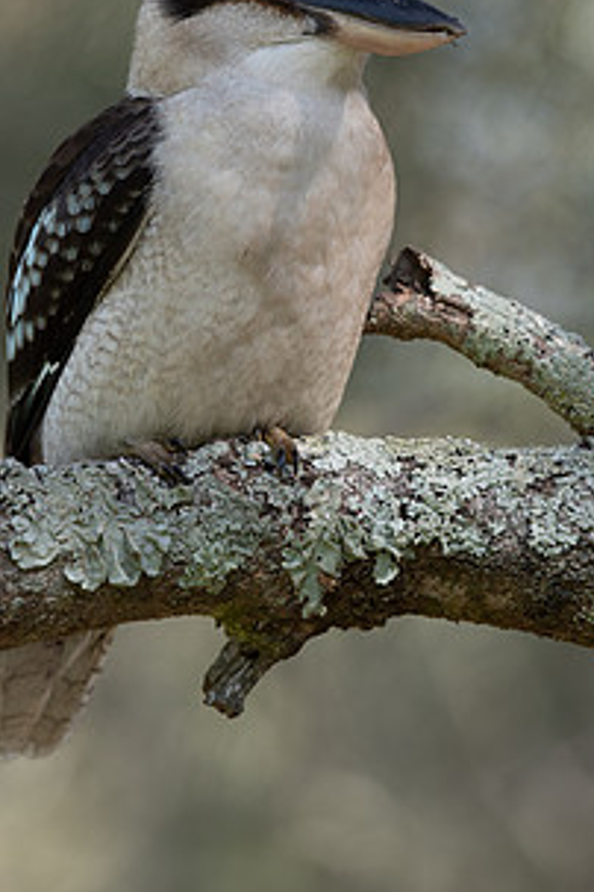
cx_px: 229
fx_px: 11384
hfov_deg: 3.0
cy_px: 291
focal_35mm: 460
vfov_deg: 4.5
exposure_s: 1/200
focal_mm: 310
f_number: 5.6
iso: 250
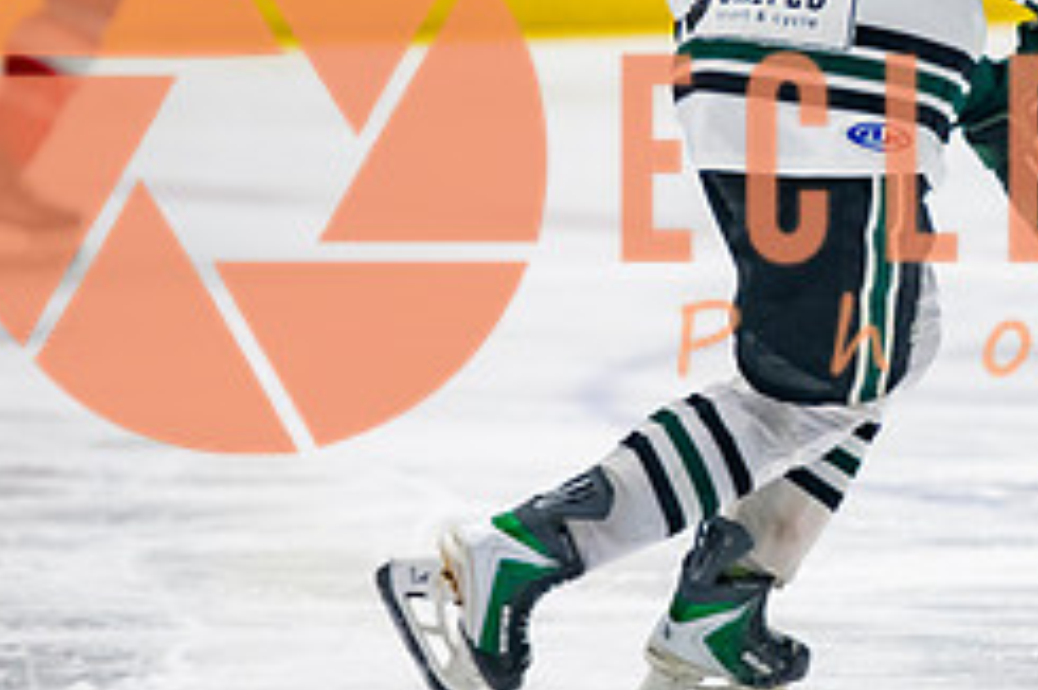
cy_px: 267
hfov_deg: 4.3
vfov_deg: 2.9
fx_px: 13830
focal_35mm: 480
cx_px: 986
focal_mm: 175
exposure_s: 1/640
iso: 2000
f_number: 3.2
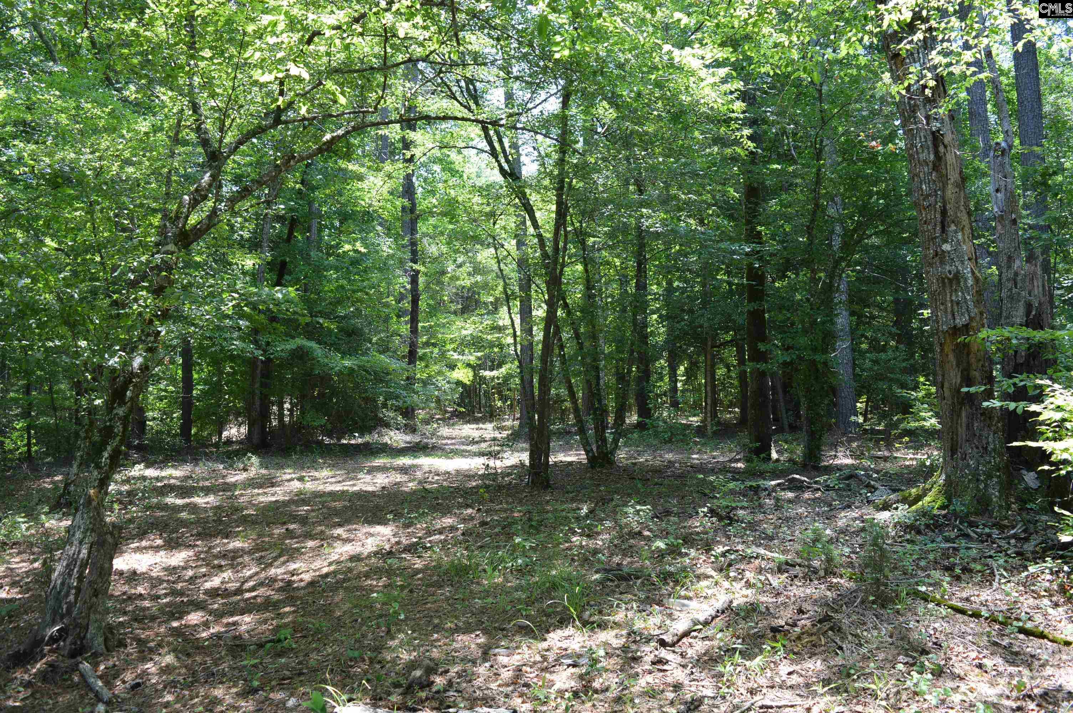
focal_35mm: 27
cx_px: 536
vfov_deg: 47.8
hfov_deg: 67.4
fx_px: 804
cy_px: 356
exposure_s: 1/125
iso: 320
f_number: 5.6
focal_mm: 18
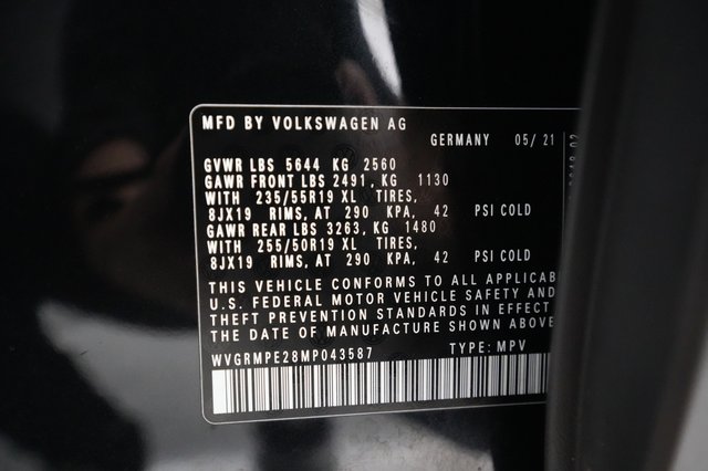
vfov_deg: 46.4
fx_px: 550
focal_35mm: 28
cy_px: 236
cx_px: 354
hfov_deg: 65.5
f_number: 4.5
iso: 16000
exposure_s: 1/100
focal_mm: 28
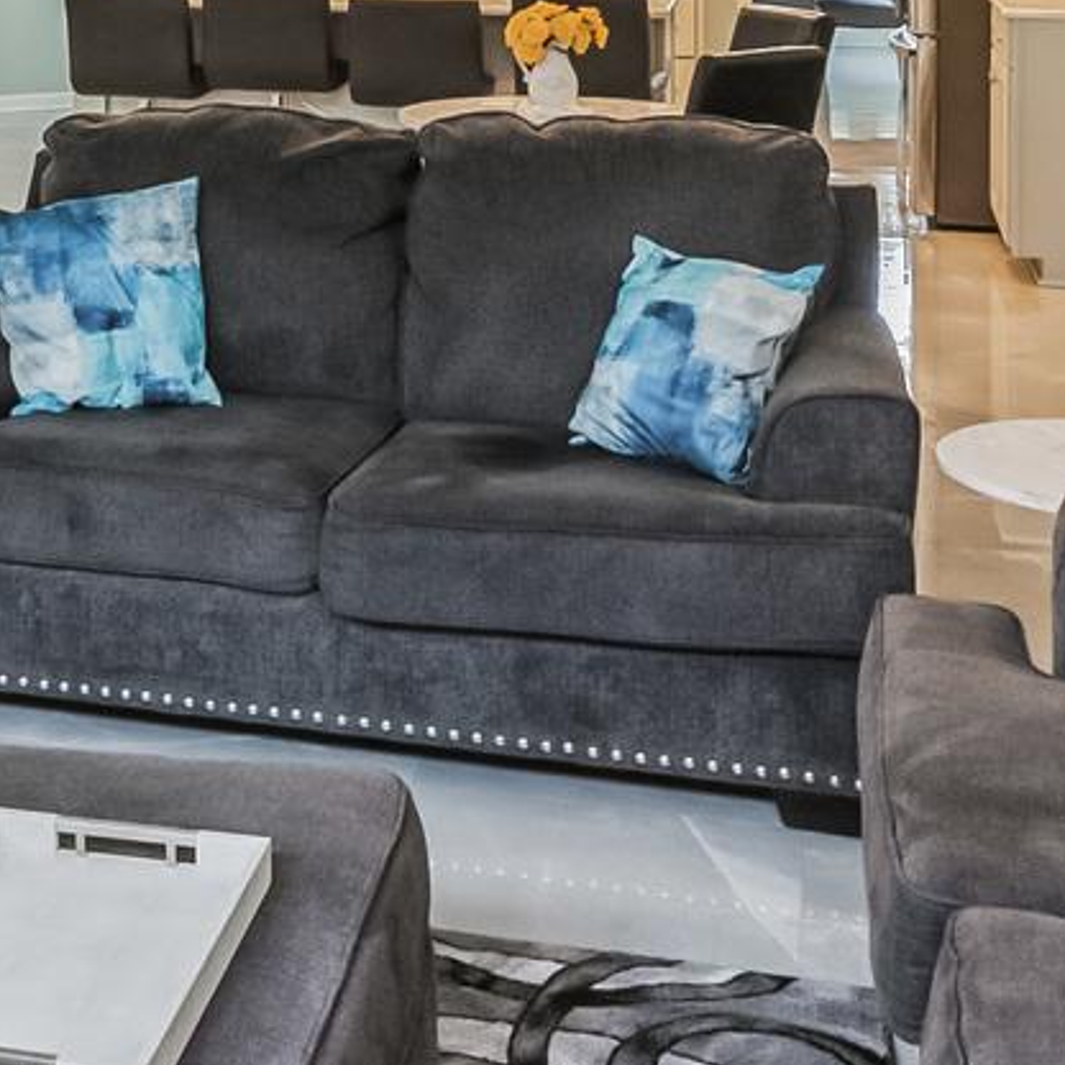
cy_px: -119
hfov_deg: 24.3
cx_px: 118
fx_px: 2405
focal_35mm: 69
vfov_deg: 23.4
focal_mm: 16.5
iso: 320
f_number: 8
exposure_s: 1/10
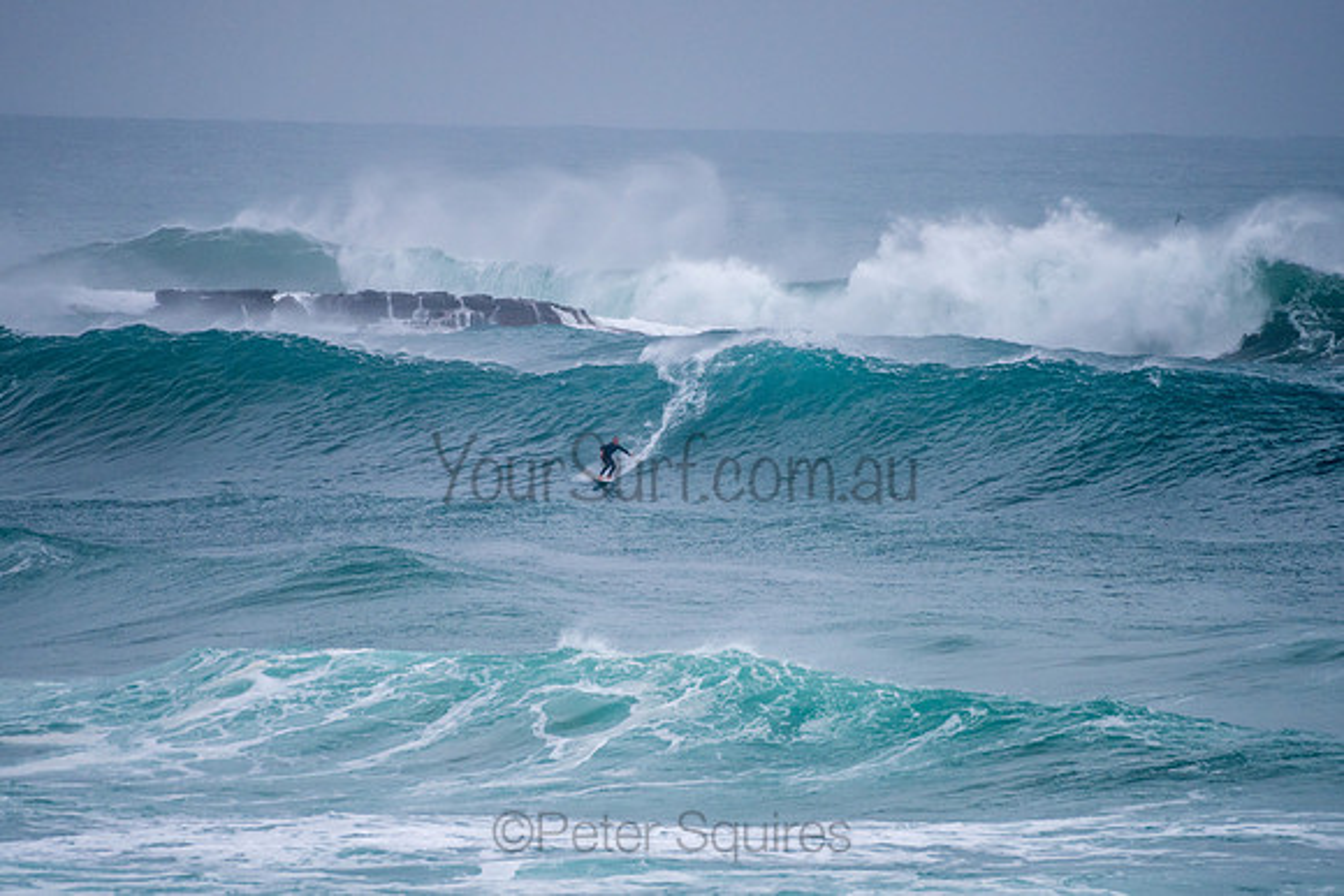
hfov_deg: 3.4
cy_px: 414
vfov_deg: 2.2
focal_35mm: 613
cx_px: 645
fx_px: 22897
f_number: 5.6
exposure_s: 1/1250
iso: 560
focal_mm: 500
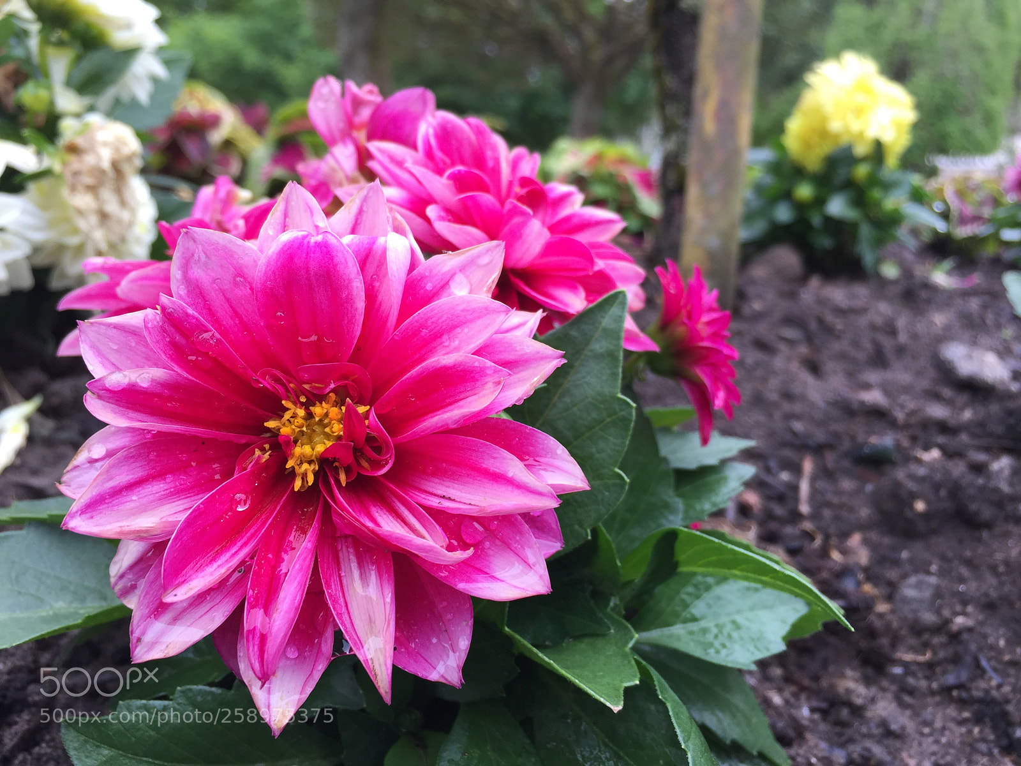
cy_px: 383
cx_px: 510
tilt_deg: -10.5
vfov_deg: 48.2
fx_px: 855
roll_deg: -5.4
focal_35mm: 29
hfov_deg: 61.7
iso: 32
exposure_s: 1/124
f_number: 2.2
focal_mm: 4.15
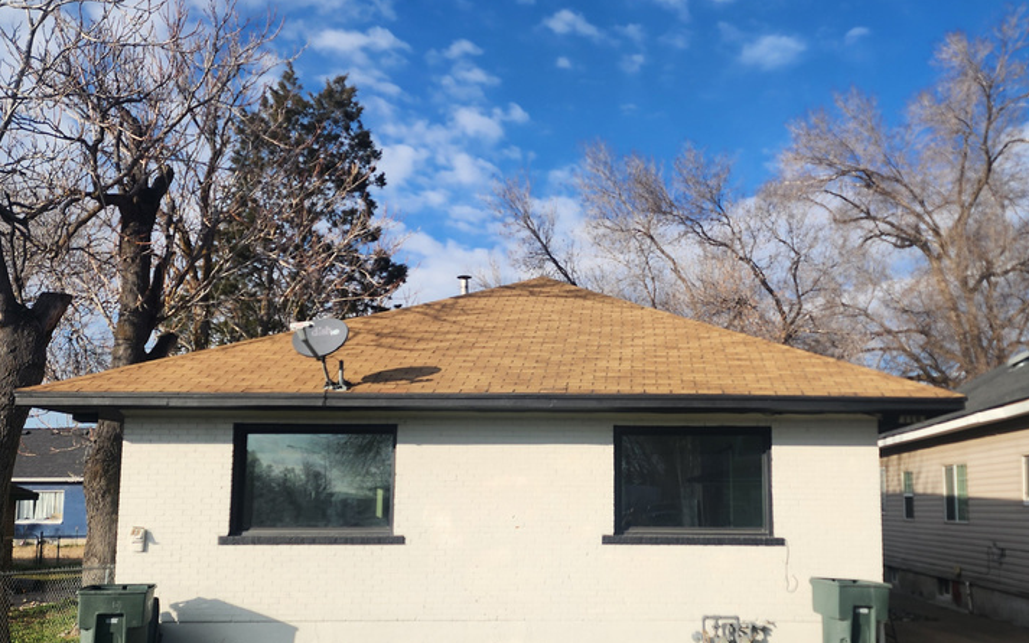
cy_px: 408
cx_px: 652
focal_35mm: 35
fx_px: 982
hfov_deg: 54.6
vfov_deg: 36.1
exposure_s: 1/1132
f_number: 1.8
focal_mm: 6.4
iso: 12
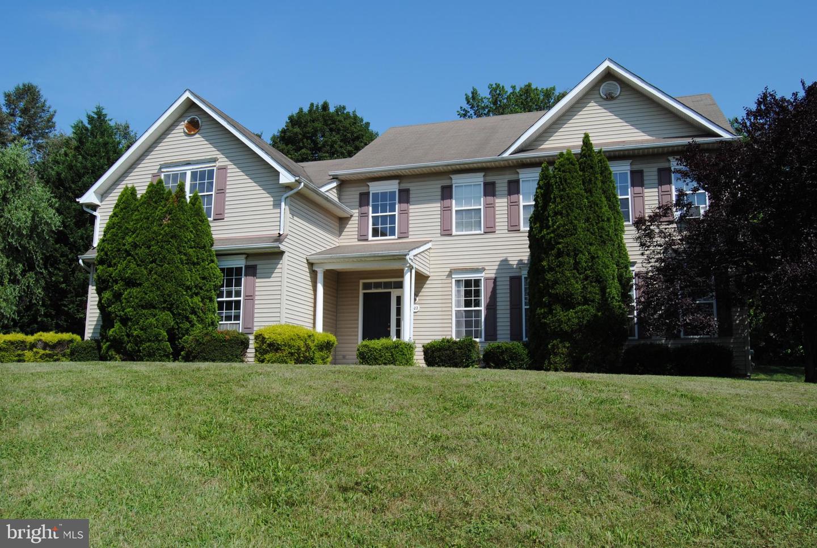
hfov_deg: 64.5
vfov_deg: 45.8
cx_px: 408
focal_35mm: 28
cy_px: 274
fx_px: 648
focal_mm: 19
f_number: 8
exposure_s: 1/250
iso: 100
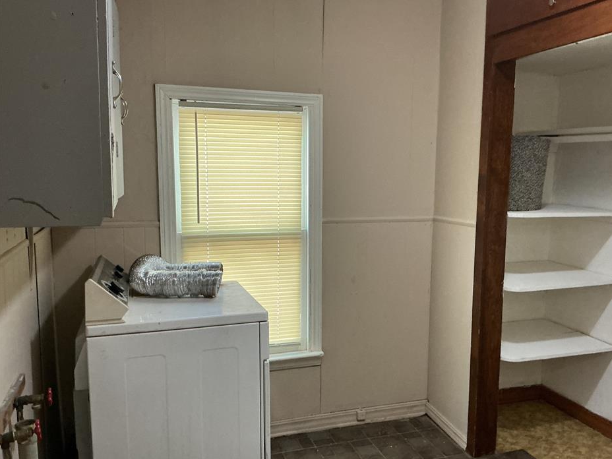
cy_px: 243
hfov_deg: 56.7
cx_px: 335
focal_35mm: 32
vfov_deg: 44.1
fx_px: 566
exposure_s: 1/40
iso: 200
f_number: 1.8
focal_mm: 3
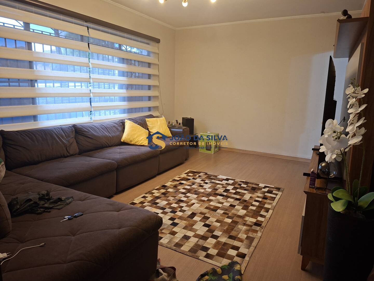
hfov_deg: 73.9
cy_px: 140
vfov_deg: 58.9
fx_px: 248
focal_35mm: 23
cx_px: 187
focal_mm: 5.54
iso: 250
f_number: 1.8
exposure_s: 1/60
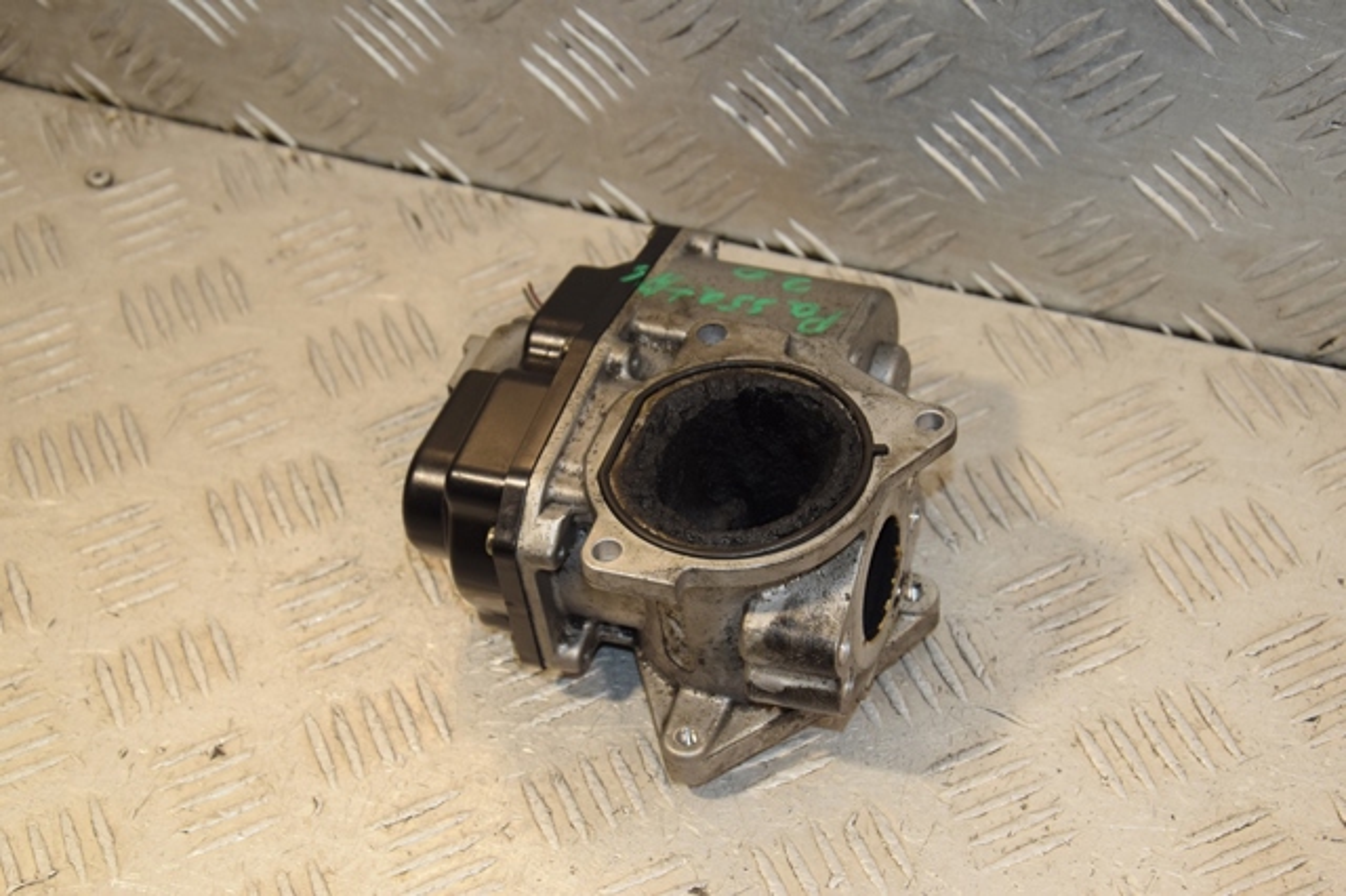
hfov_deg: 27.0
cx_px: 673
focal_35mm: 75
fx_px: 2803
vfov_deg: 18.2
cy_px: 448
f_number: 7.1
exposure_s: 1/200
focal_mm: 50
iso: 800
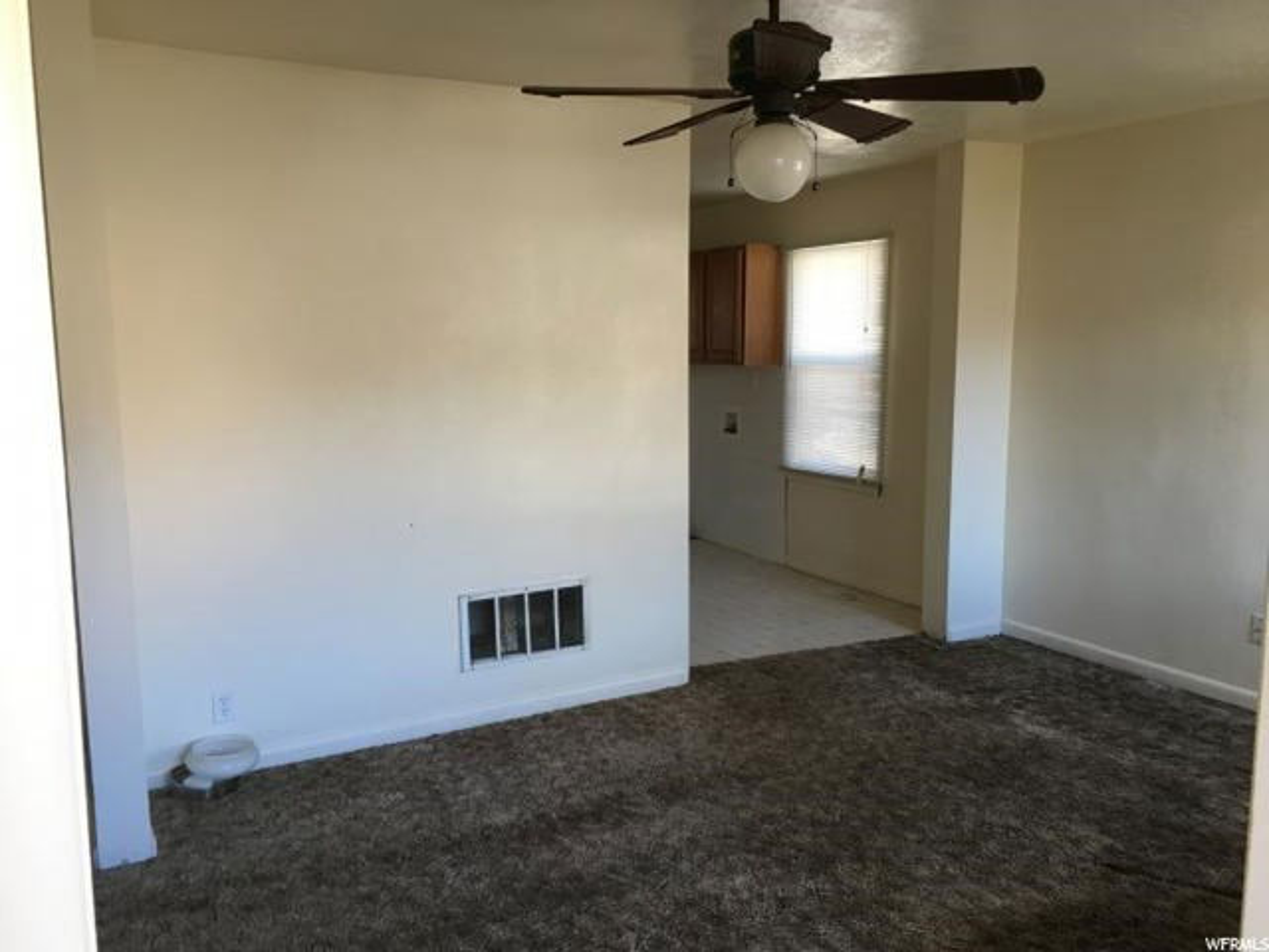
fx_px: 1063
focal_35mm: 29
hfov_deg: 61.7
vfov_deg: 48.2
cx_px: 634
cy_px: 476
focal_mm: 4.15
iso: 40
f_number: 2.2
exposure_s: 1/30
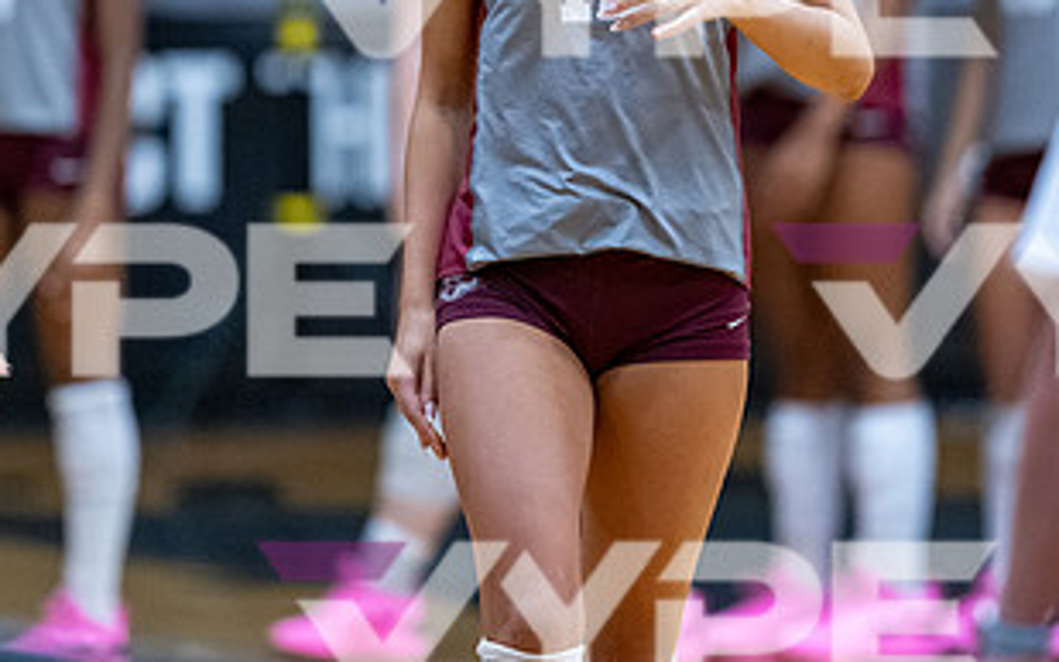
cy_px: -14
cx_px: 664
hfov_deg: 4.4
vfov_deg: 2.8
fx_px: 13707
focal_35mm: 475
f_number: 2
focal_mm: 200
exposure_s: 1/1600
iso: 3200
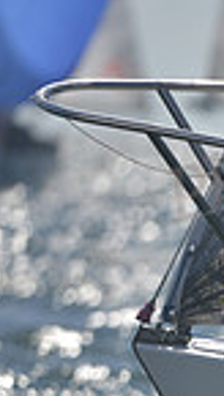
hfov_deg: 0.9
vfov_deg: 1.7
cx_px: 697
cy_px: 507
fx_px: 13629
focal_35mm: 1296
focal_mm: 310
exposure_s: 1/3200
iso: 200
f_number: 4.5
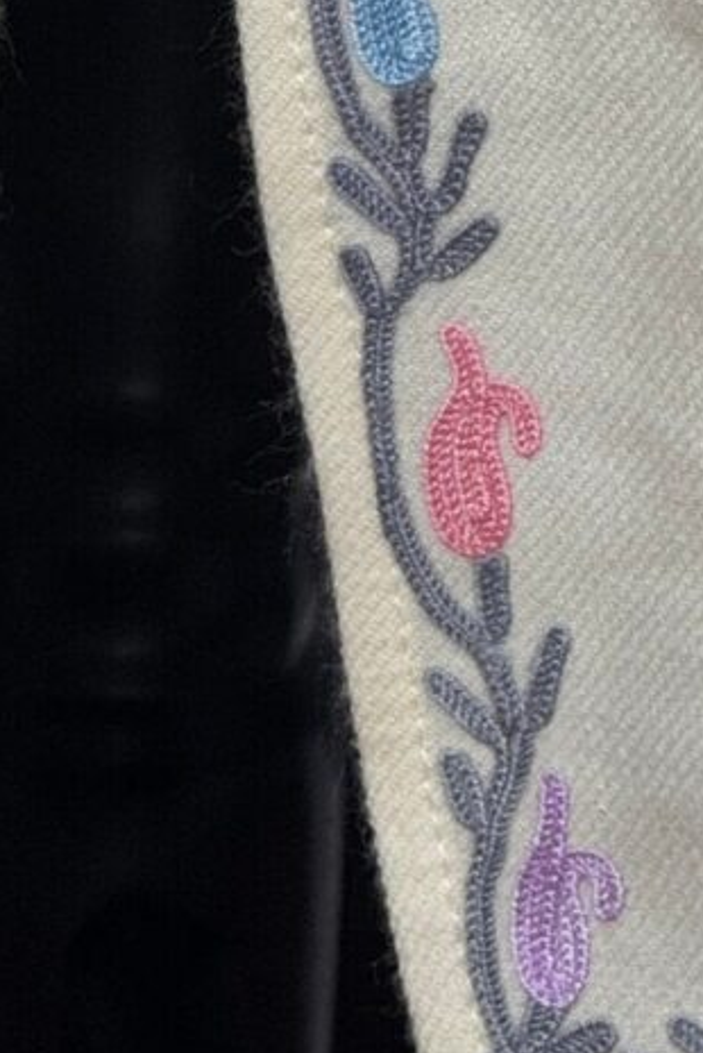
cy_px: -522
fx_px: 12576
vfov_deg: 4.8
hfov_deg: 3.2
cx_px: 231
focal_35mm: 430
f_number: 2.8
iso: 100
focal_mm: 15.66
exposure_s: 1/99
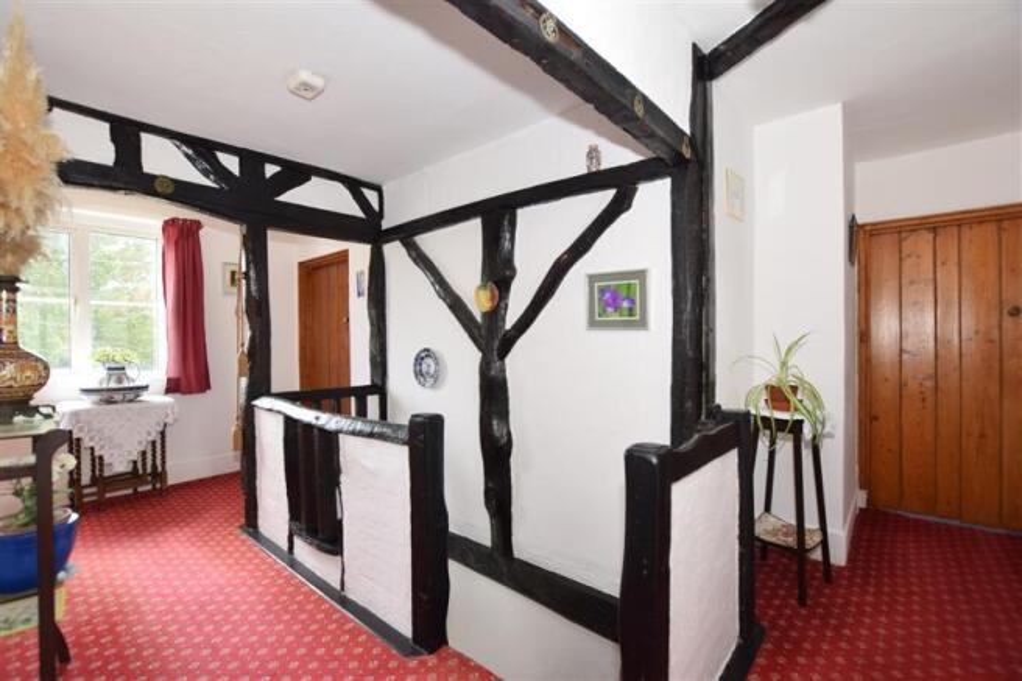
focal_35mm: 15
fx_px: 426
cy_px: 340
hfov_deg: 100.4
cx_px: 511
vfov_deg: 77.3
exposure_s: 1/30
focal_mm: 10
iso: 400
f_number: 5.6
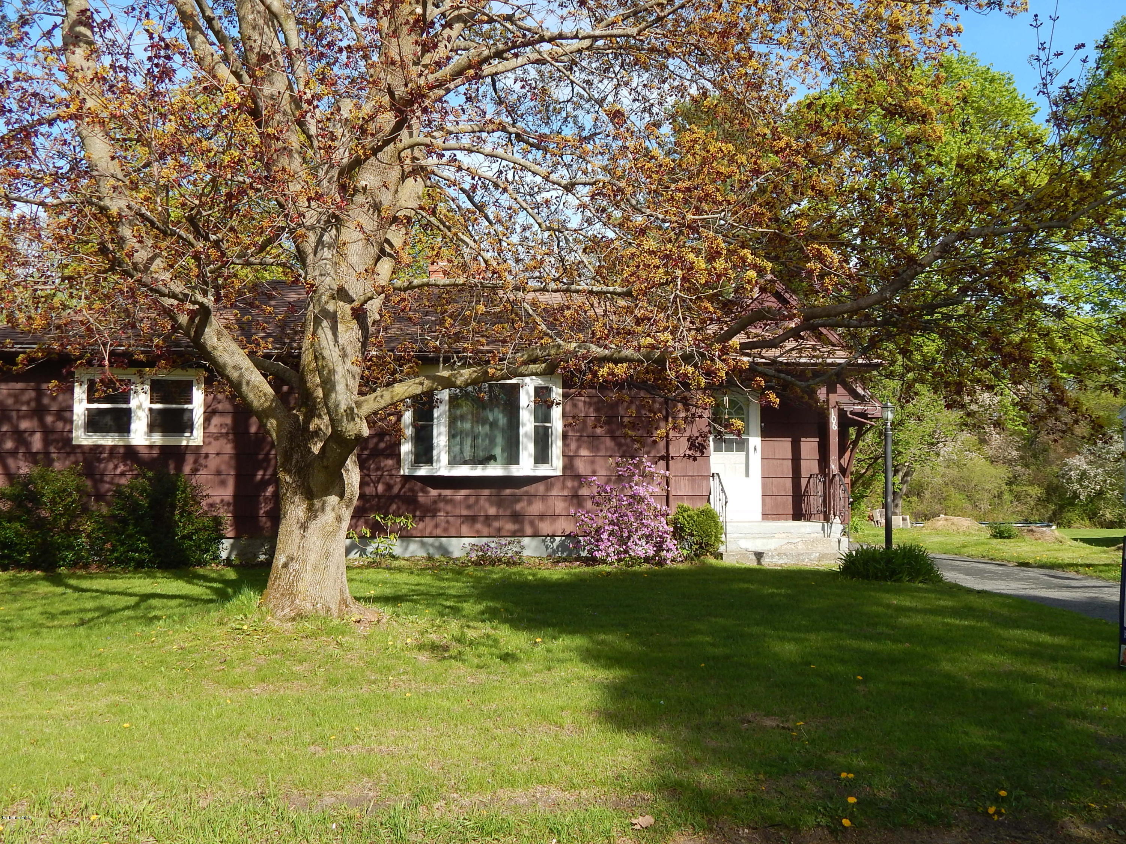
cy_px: 422
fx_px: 1138
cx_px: 563
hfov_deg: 52.6
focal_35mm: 35
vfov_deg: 40.7
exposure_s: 1/800
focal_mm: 6.1
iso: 125
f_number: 3.3
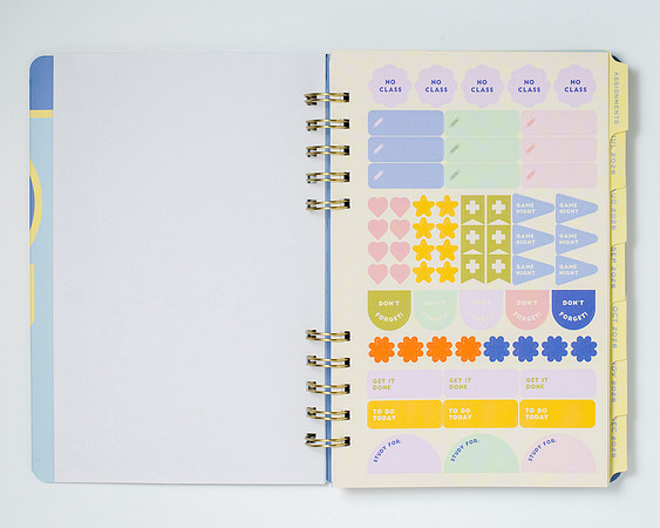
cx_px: 341
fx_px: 1450
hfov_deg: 25.6
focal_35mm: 74
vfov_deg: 20.6
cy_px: 282
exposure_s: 1/200
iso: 200
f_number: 9
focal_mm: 50
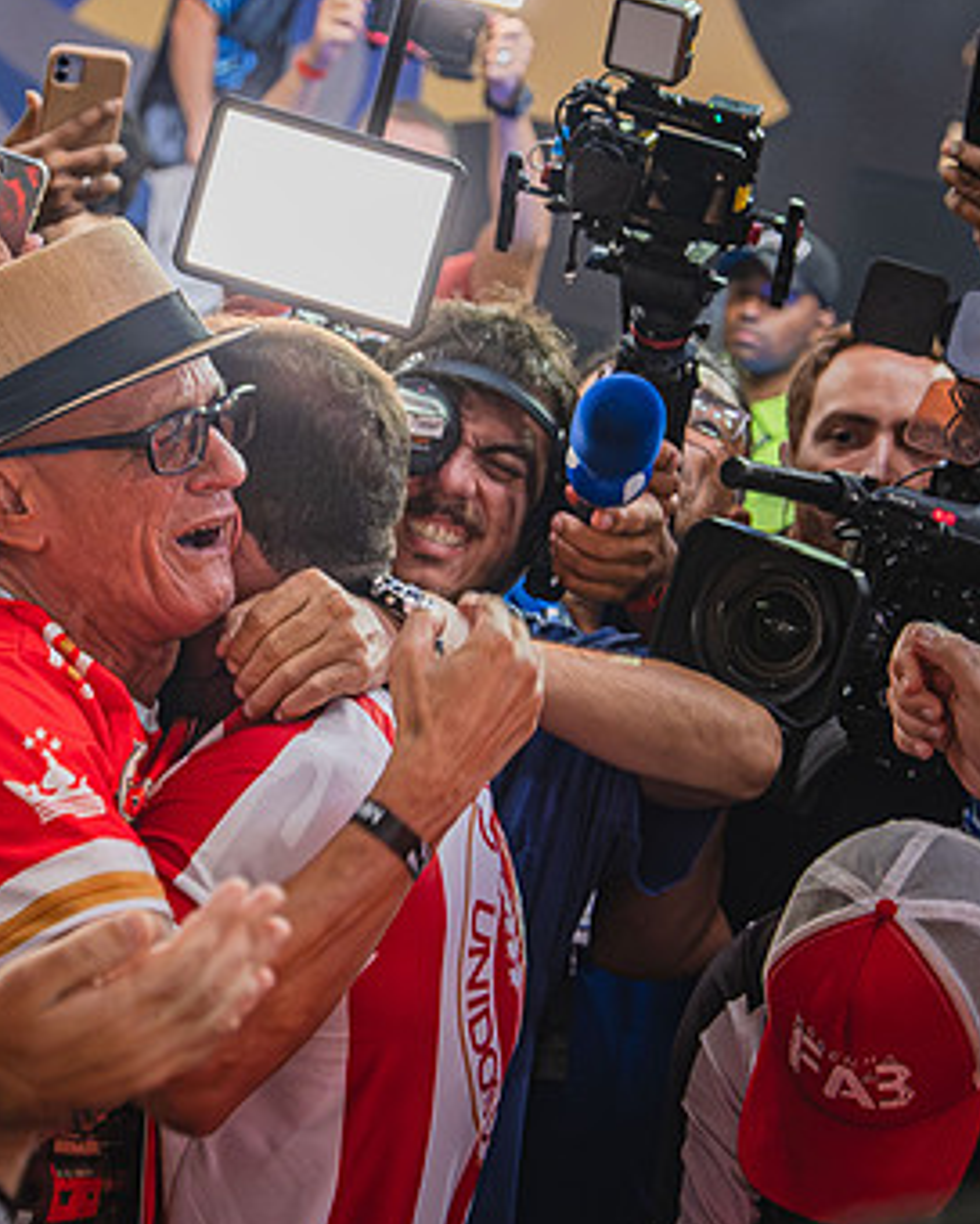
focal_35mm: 128
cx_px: 306
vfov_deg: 15.0
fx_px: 4641
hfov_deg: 12.0
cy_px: 446
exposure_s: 1/320
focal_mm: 41.4
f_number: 3.2
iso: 2500
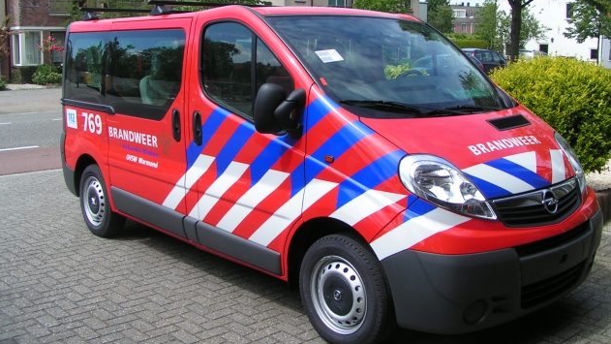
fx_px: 680
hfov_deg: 48.4
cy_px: 129
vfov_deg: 28.2
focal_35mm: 42
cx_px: 304
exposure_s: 1/250
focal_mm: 5.8
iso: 50
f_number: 5.6
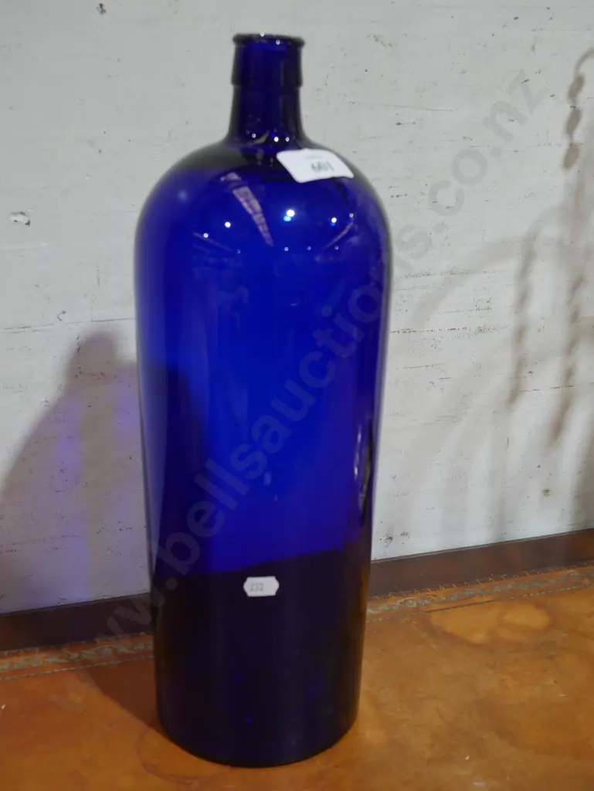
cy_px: 396
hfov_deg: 29.1
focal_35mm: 50
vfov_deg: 38.2
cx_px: 297
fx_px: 1143
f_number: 5.3
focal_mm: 25
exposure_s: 1/60
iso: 500
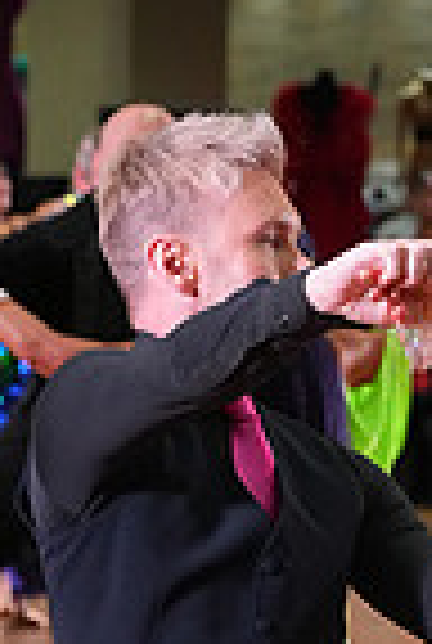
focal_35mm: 332
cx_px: 610
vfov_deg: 6.1
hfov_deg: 4.1
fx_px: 5947
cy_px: 829
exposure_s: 1/200
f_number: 5.6
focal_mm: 82
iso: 3200
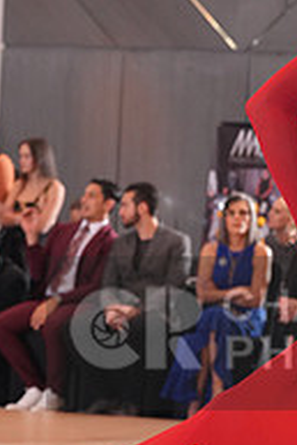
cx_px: 365
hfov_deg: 6.5
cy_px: 334
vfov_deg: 9.8
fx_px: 2594
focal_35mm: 210
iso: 2000
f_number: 5.6
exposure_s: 1/200
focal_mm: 70
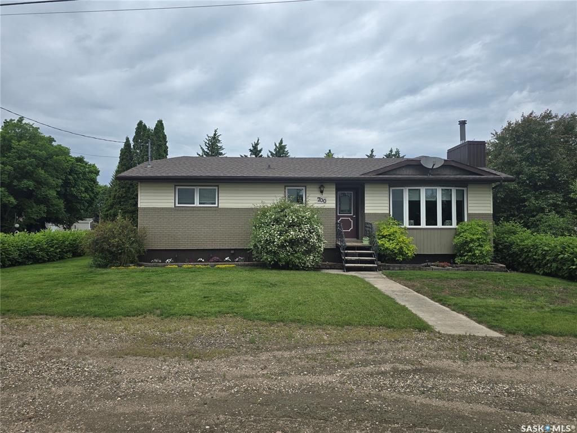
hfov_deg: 73.9
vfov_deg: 58.9
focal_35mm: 23
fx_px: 383
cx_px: 288
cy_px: 216
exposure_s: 1/944
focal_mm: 6.3
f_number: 1.7
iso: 12
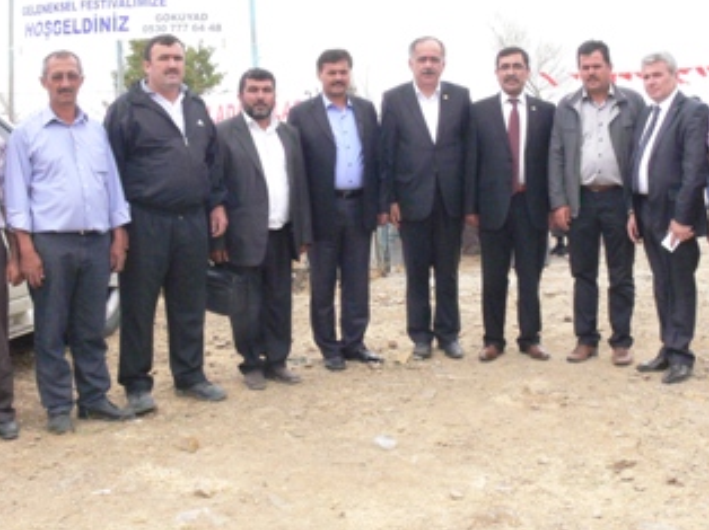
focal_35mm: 50
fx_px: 1023
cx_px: 382
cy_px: 205
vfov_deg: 29.0
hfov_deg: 38.2
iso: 400
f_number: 8
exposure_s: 1/200
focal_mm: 7.4
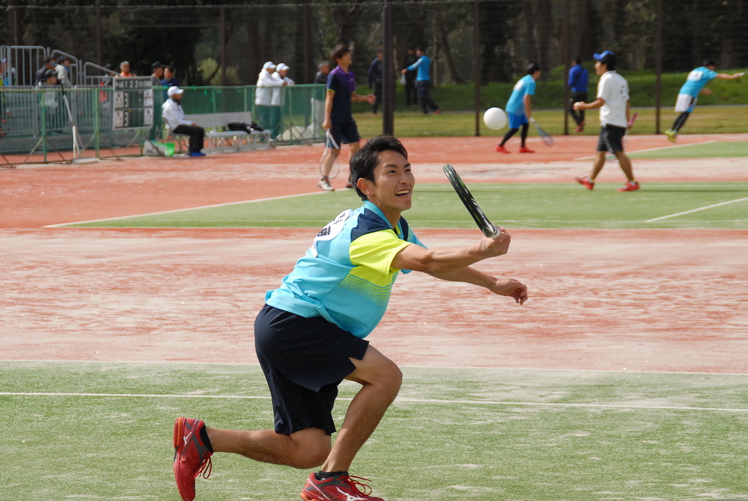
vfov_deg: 9.7
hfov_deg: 14.4
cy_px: 250
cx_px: 374
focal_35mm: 142
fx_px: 2964
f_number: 8
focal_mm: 95
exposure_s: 1/1000
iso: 400
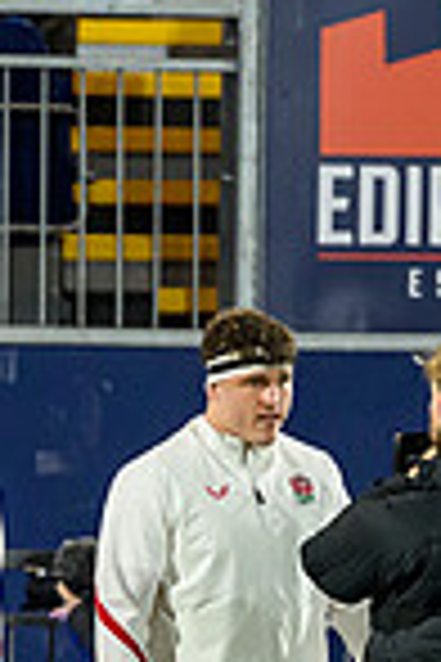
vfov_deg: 1.1
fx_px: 34009
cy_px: 491
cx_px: -338
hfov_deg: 0.7
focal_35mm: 1851
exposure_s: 1/500
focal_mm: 400
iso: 6400
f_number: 2.8
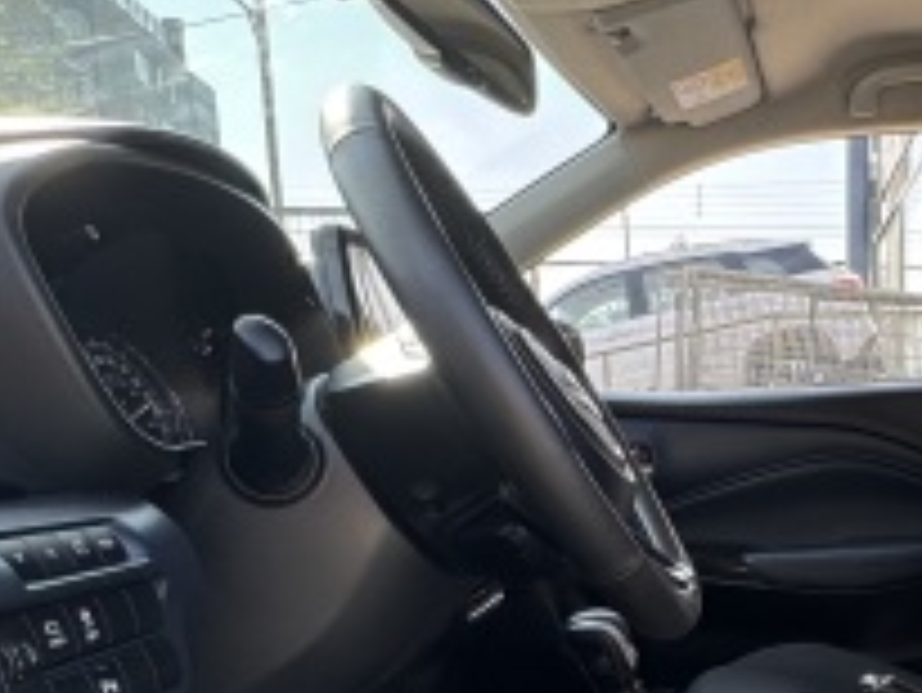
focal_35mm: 41
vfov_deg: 33.1
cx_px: 873
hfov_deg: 41.2
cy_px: 639
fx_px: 1093
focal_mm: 2.22
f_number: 2.2
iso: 40
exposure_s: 1/227
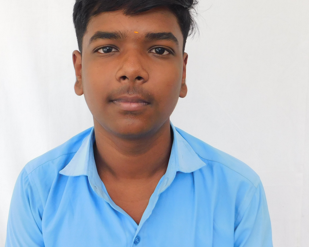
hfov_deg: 45.5
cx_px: 124
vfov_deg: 37.1
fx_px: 366
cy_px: 88
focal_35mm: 40
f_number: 3
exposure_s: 1/100
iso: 125
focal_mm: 4
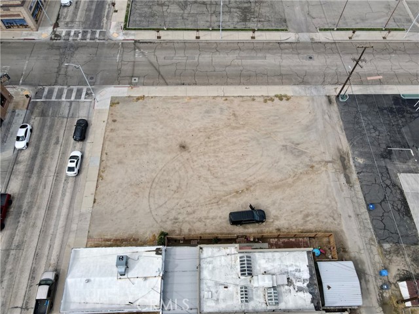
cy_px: 157
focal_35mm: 24
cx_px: 210
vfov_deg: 56.8
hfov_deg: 71.6
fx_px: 291
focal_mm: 4.5
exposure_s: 1/160
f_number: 2.8
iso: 100
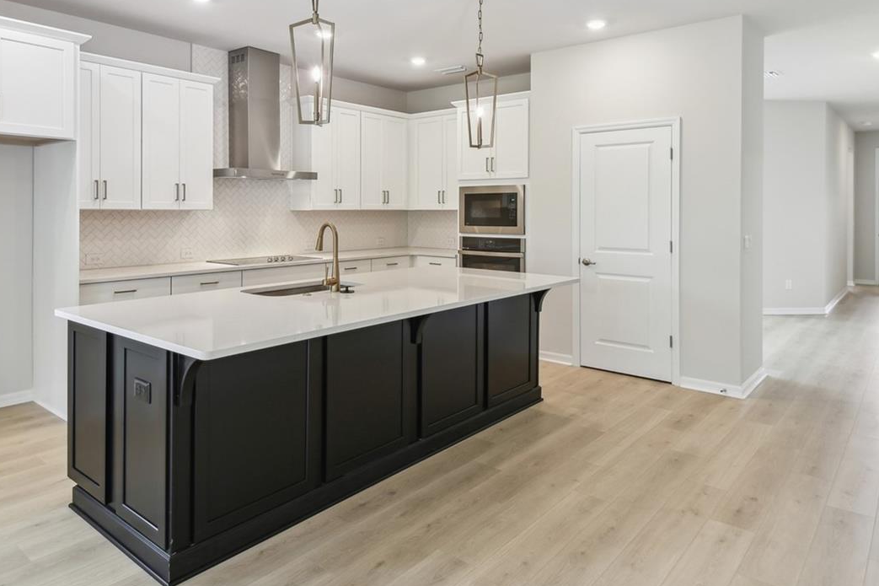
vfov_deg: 54.5
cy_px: 223
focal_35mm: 23
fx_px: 561
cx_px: 408
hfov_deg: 76.0
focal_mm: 10
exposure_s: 1/13
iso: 100
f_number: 7.1
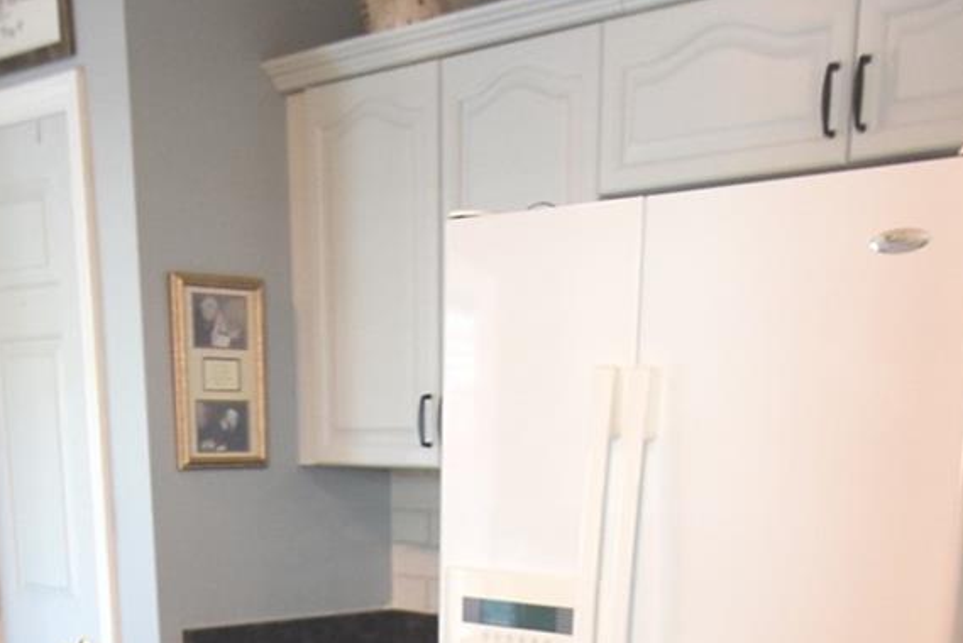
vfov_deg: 23.1
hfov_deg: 36.8
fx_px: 1445
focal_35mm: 54
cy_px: 763
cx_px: 447
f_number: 4
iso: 800
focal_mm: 10
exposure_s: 1/60
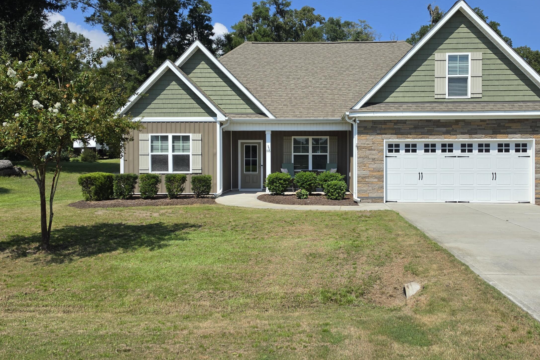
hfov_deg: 57.1
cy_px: 161
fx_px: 495
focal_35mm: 33
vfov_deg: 39.9
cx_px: 301
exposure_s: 1/7939
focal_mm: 6.5
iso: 64
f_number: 1.4
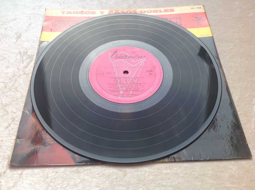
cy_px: 95
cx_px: 128
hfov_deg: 52.7
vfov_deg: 40.6
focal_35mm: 35
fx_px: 257
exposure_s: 1/120
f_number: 2.4
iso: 64
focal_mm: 4.28
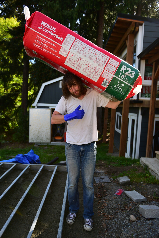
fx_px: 192
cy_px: 119
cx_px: 80
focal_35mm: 29
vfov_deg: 63.6
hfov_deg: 45.0
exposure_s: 1/1000
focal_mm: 29
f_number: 2.8
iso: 200
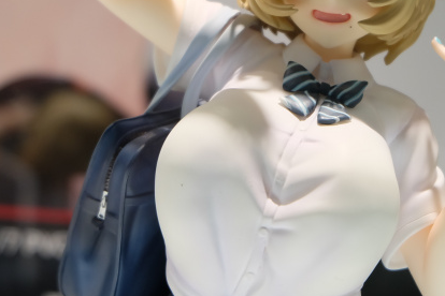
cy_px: 64
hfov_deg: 14.1
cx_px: 325
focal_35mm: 145
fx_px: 1792
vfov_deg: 9.4
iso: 640
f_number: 5.6
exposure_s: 1/125
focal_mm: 50
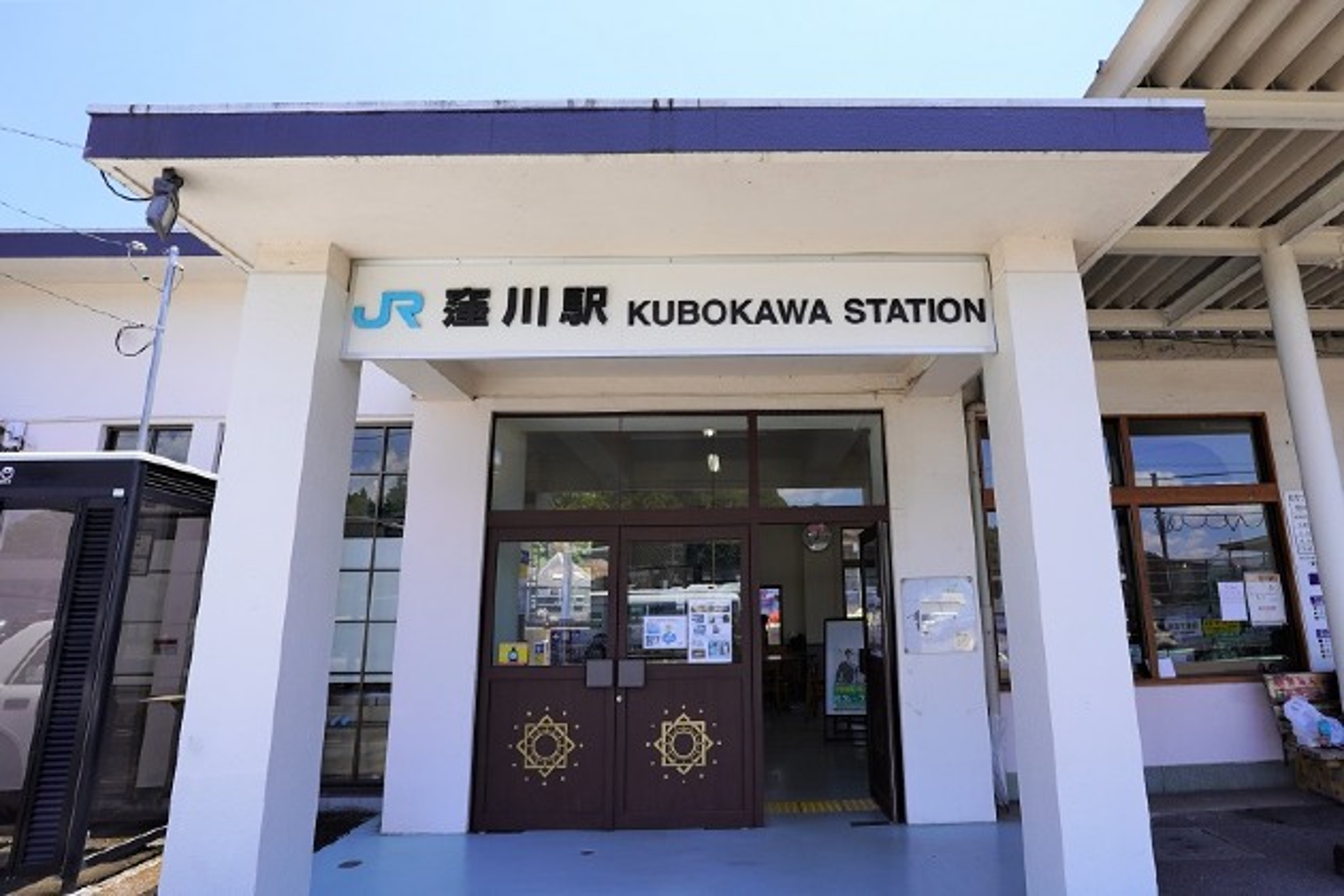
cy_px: 448
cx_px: 672
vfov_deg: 67.4
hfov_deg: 90.0
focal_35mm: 18
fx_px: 672
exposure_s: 1/125
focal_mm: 18
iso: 100
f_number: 8
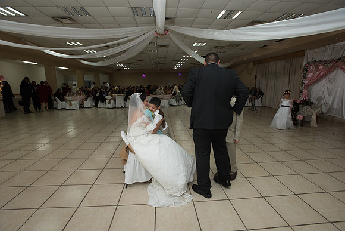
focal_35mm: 17
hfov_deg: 93.3
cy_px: 116
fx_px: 163
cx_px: 172
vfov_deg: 70.5
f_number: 4.5
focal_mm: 17
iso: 1600
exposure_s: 1/100
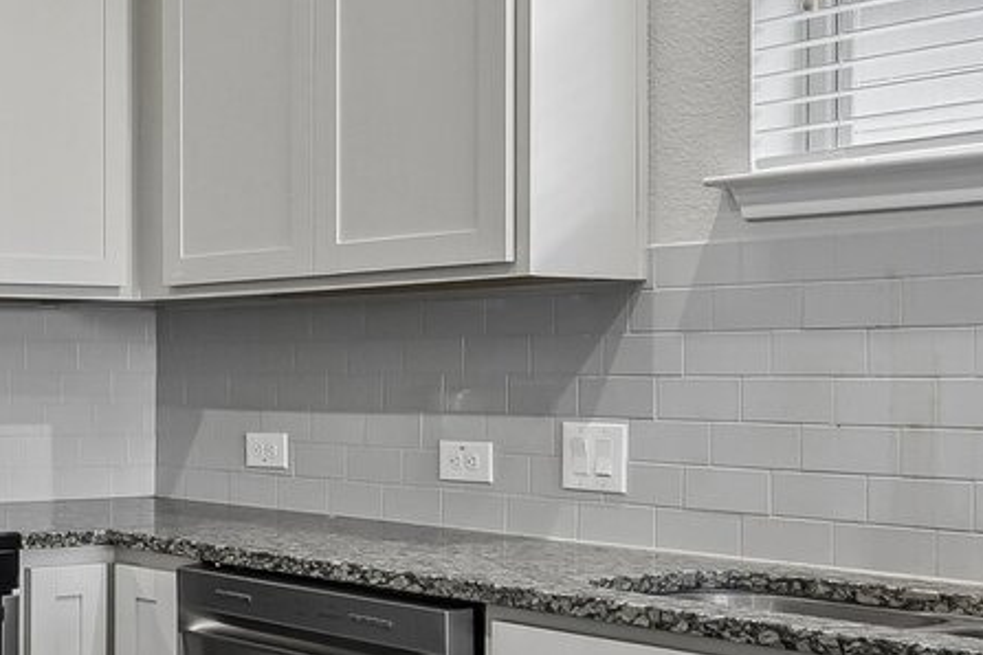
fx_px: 1584
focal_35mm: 58
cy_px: 378
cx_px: -176
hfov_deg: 29.9
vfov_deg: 23.4
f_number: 8
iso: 1250
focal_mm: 16
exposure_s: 1/15
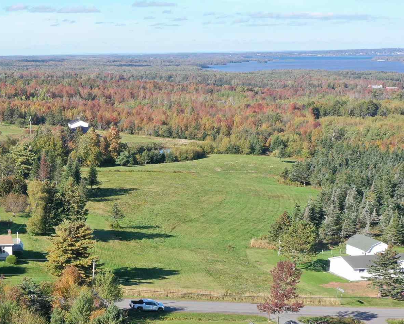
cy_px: 278
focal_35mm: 68
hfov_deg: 25.6
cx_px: -53
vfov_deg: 22.1
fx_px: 813
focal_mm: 10.26
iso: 100
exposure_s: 1/320
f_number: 5
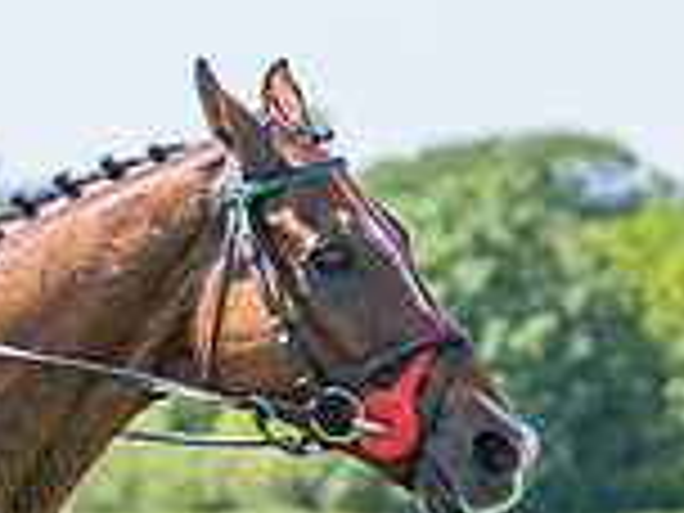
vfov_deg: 2.7
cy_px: 562
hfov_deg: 3.6
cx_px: -349
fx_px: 10927
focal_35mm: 553
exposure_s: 1/1600
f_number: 2.8
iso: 200
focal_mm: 86
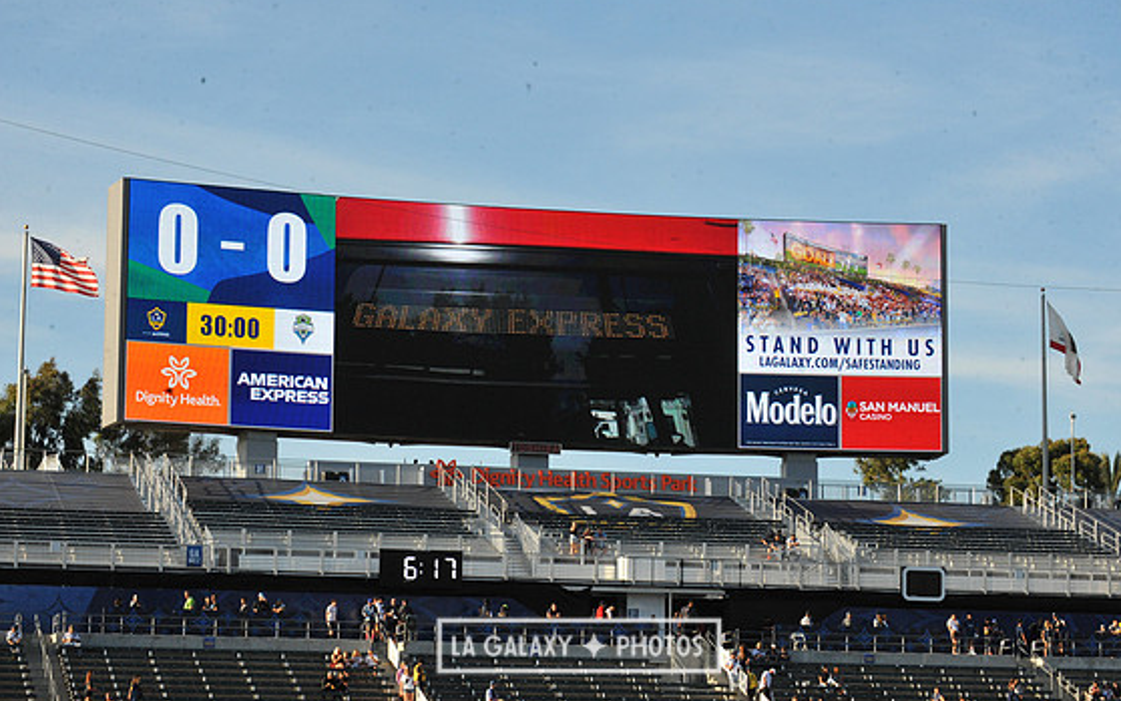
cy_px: 343
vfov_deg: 10.3
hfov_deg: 16.4
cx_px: 579
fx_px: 3881
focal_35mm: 127
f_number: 14
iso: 1600
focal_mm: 120
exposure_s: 1/800
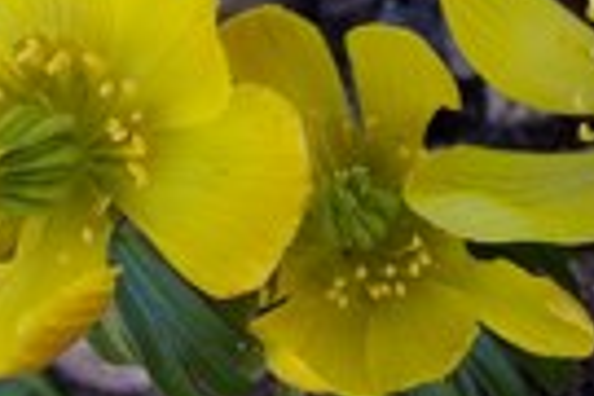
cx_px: 352
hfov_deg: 10.8
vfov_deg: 7.2
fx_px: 3135
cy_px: -114
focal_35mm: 190
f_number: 3.4
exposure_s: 1/121
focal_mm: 9.4
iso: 80
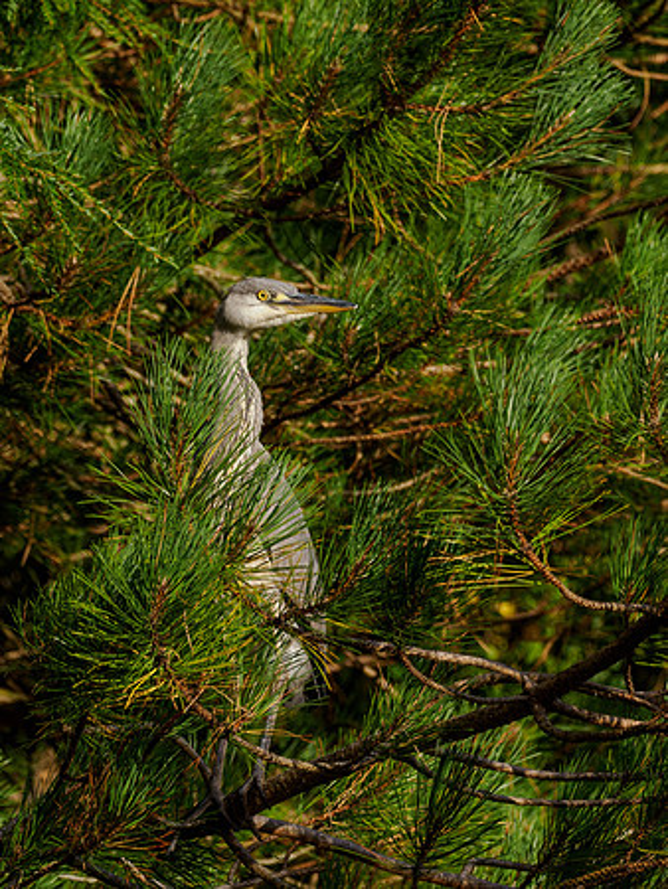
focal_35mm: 961
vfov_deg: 2.1
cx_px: 158
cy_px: 439
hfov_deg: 1.5
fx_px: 24703
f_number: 5
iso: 200
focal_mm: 300
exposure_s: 1/1250
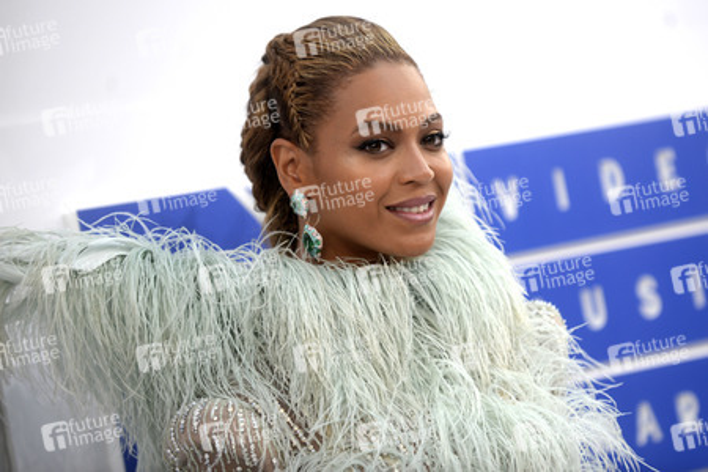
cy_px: 236
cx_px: 354
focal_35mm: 190
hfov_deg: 10.8
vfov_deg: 7.2
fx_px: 3736
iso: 400
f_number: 3.5
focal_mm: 190
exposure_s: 1/400
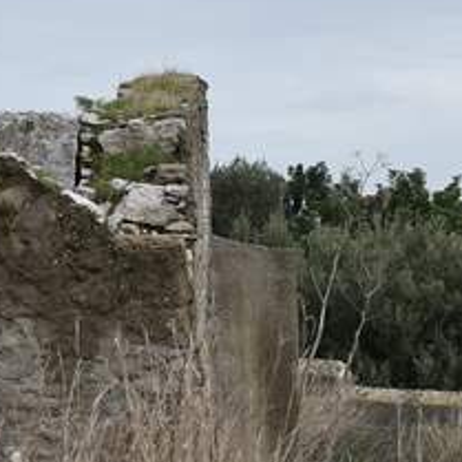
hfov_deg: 8.9
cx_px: 266
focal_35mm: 197
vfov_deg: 8.8
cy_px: 356
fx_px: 2981
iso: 125
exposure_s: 1/250
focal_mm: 27
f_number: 8
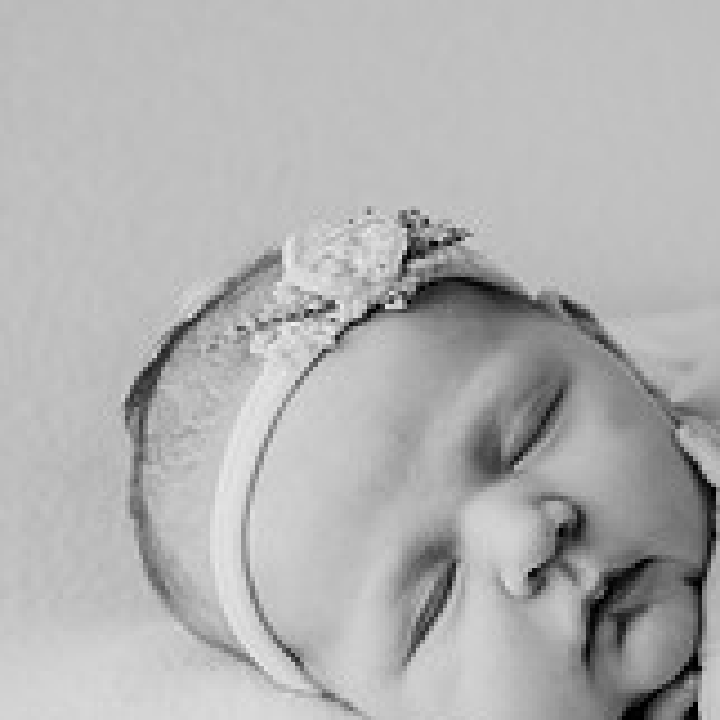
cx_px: 716
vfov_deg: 12.4
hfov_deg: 12.2
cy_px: 534
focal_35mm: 141
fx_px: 3318
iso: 100
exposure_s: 1/160
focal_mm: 46
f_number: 4
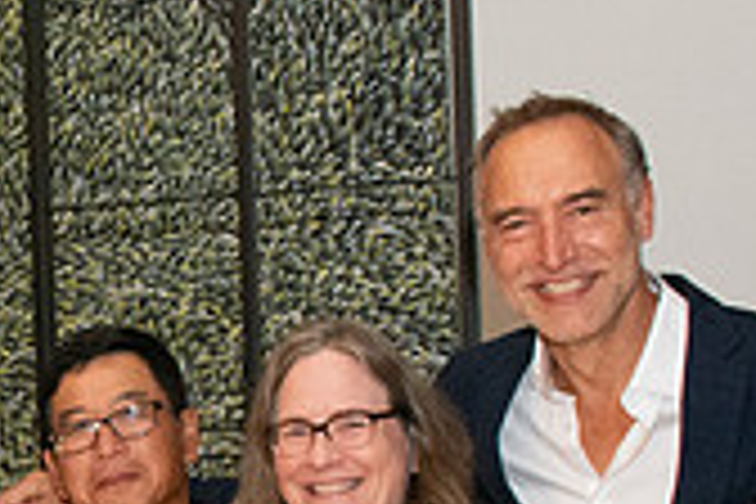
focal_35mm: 114
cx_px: -126
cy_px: 587
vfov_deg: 11.8
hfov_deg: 17.2
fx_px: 2394
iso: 5000
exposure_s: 1/125
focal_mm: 22
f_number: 11
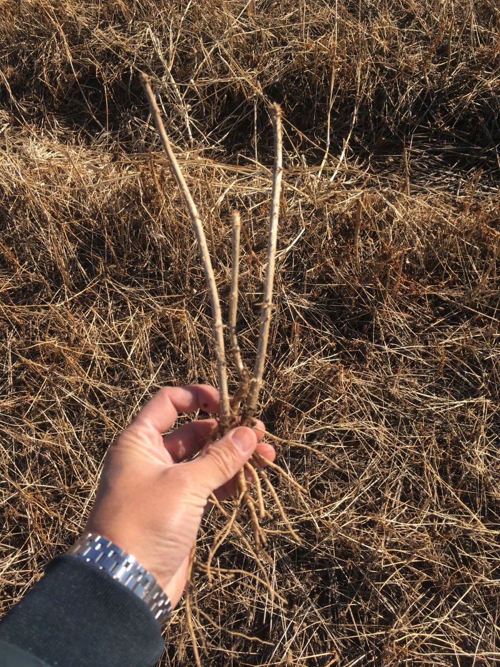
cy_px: 334
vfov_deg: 61.7
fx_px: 559
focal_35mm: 29
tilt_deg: -59.1
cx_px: 250
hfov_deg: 48.2
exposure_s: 1/1241
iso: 25
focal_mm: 4.15
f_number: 2.2
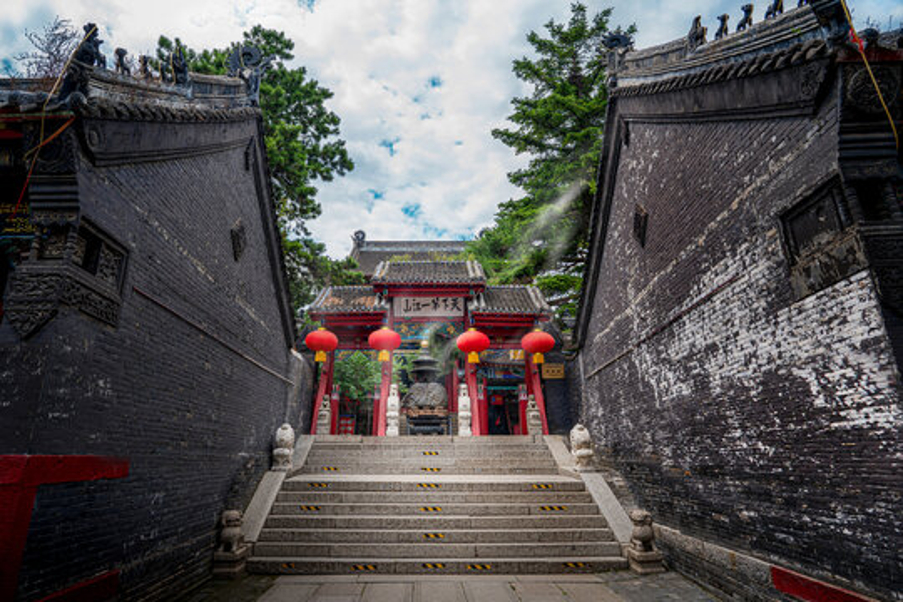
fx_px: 502
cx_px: 452
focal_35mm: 20
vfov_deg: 61.9
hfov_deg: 84.0
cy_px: 301
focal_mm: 20
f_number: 8
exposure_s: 1/100
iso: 100
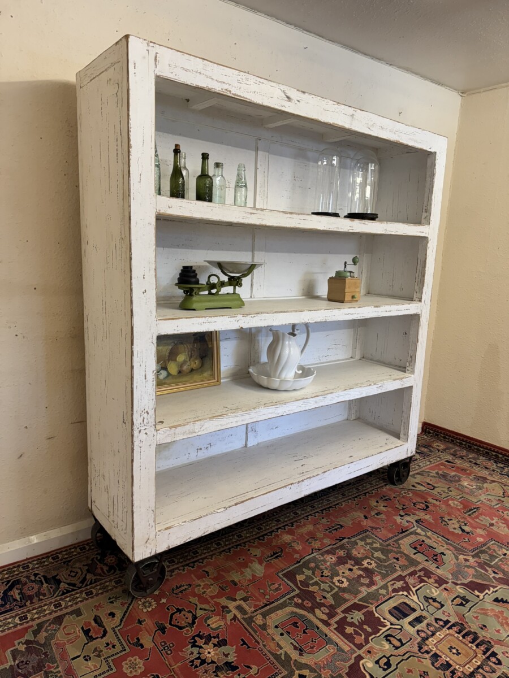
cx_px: 254
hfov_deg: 56.8
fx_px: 471
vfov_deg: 71.6
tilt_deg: -9.9
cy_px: 339
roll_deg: -2.0
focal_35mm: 24
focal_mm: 6.76
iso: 125
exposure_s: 1/100
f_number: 1.78
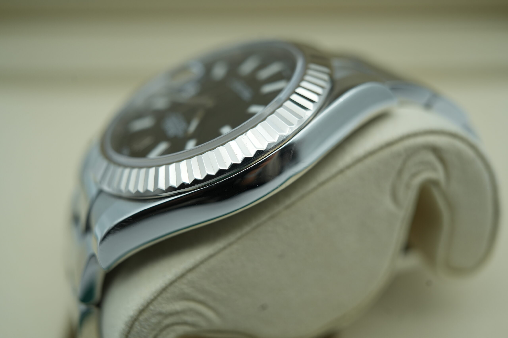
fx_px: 494
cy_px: 169
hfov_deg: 54.4
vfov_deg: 37.9
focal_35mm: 35
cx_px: 254
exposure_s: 1/250
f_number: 5
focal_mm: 35
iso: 400
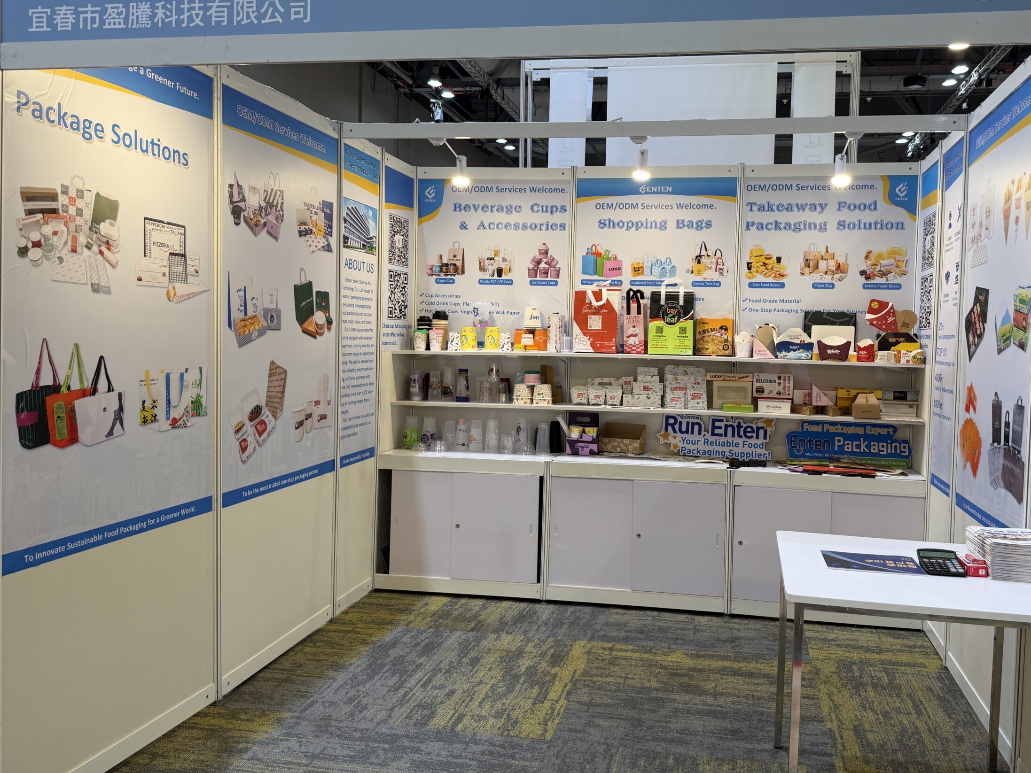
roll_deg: -1.1
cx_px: 594
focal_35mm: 28
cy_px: 354
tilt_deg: -1.6
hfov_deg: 63.1
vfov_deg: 49.7
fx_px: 834
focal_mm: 6.76
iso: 80
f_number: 1.78
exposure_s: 1/100
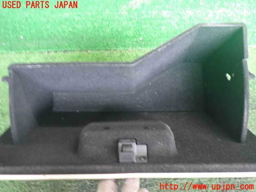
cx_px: 128
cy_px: 96
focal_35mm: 30
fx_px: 222
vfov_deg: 46.8
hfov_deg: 60.0
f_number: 2.3
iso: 640
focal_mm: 5.4
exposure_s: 1/30
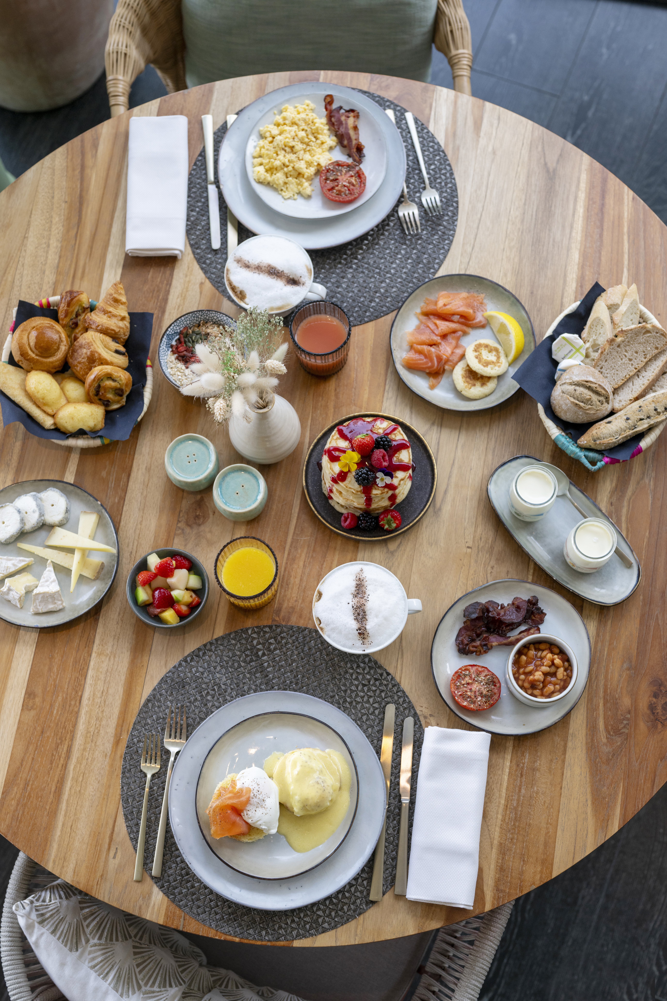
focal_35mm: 50
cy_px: 500
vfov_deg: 39.6
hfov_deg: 27.0
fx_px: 1389
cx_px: 334
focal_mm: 50
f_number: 4
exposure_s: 1/200
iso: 400
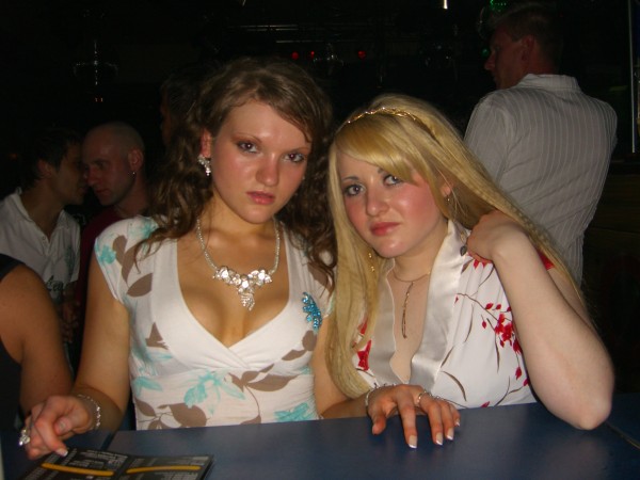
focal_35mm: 38
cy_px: 240
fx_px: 703
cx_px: 320
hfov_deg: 49.0
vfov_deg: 37.7
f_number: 2.8
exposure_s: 1/60
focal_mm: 7.9
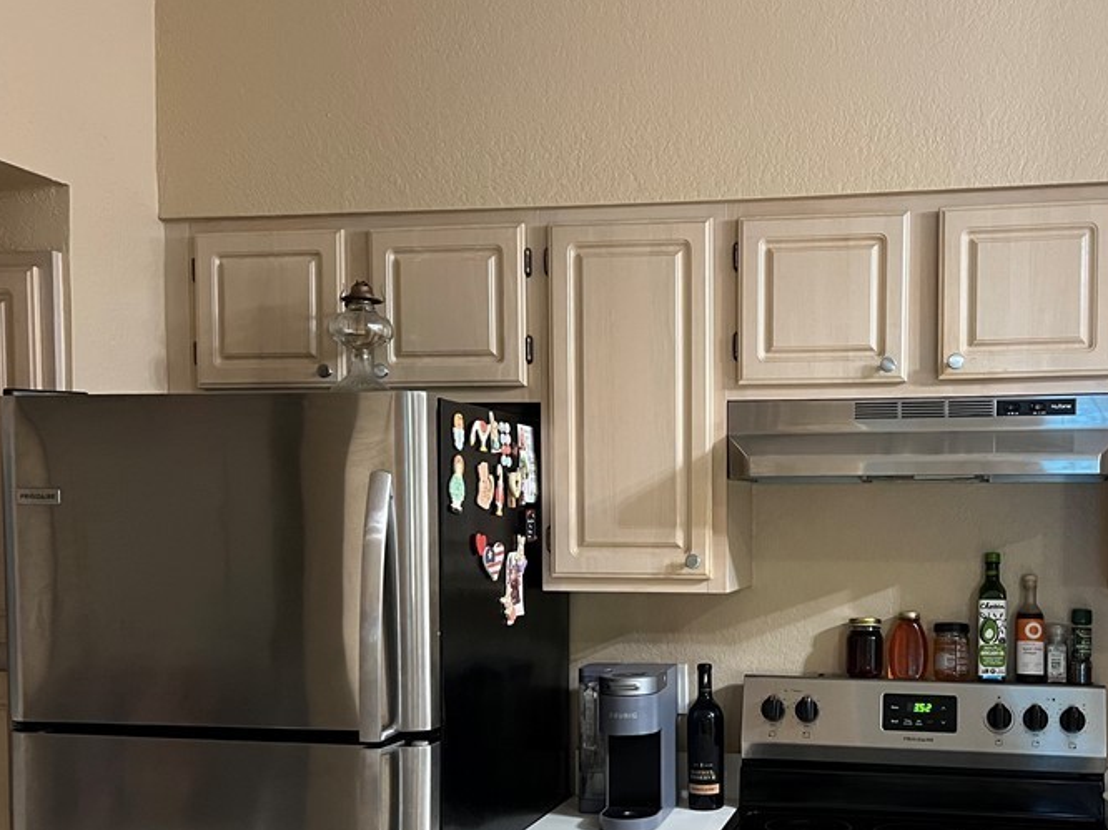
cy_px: 576
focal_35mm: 40
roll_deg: -0.4
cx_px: 754
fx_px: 1280
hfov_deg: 46.0
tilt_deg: -3.6
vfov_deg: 35.5
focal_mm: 5.7
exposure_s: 1/60
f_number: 1.5
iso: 500
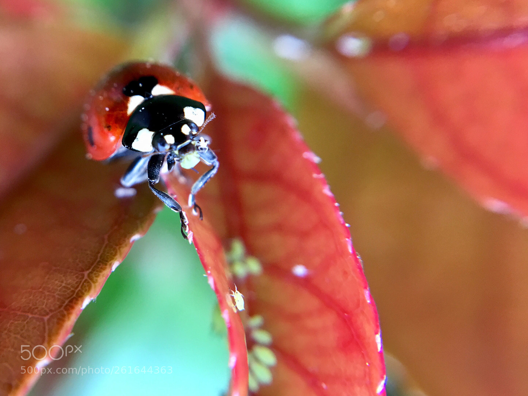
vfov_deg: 48.2
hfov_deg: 61.7
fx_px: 442
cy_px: 198
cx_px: 264
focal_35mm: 29
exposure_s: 1/33
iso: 40
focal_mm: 4.15
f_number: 2.2
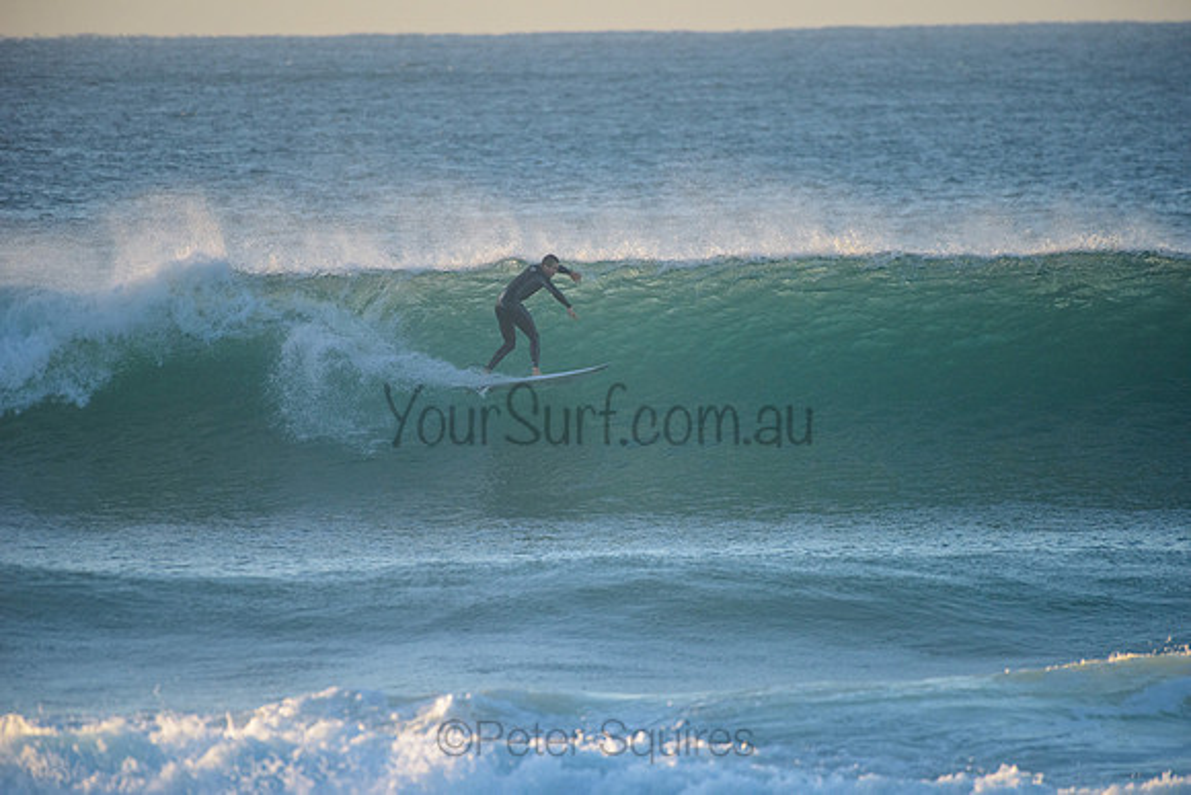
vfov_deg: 2.8
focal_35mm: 500
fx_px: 16545
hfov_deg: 4.1
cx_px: 596
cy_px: 398
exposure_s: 1/2500
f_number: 5.6
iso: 1600
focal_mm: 500
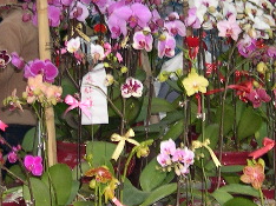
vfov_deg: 11.3
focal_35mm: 130
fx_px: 1035
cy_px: 36
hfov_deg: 15.2
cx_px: 142
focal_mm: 8
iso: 172
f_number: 2.8
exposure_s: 1/60
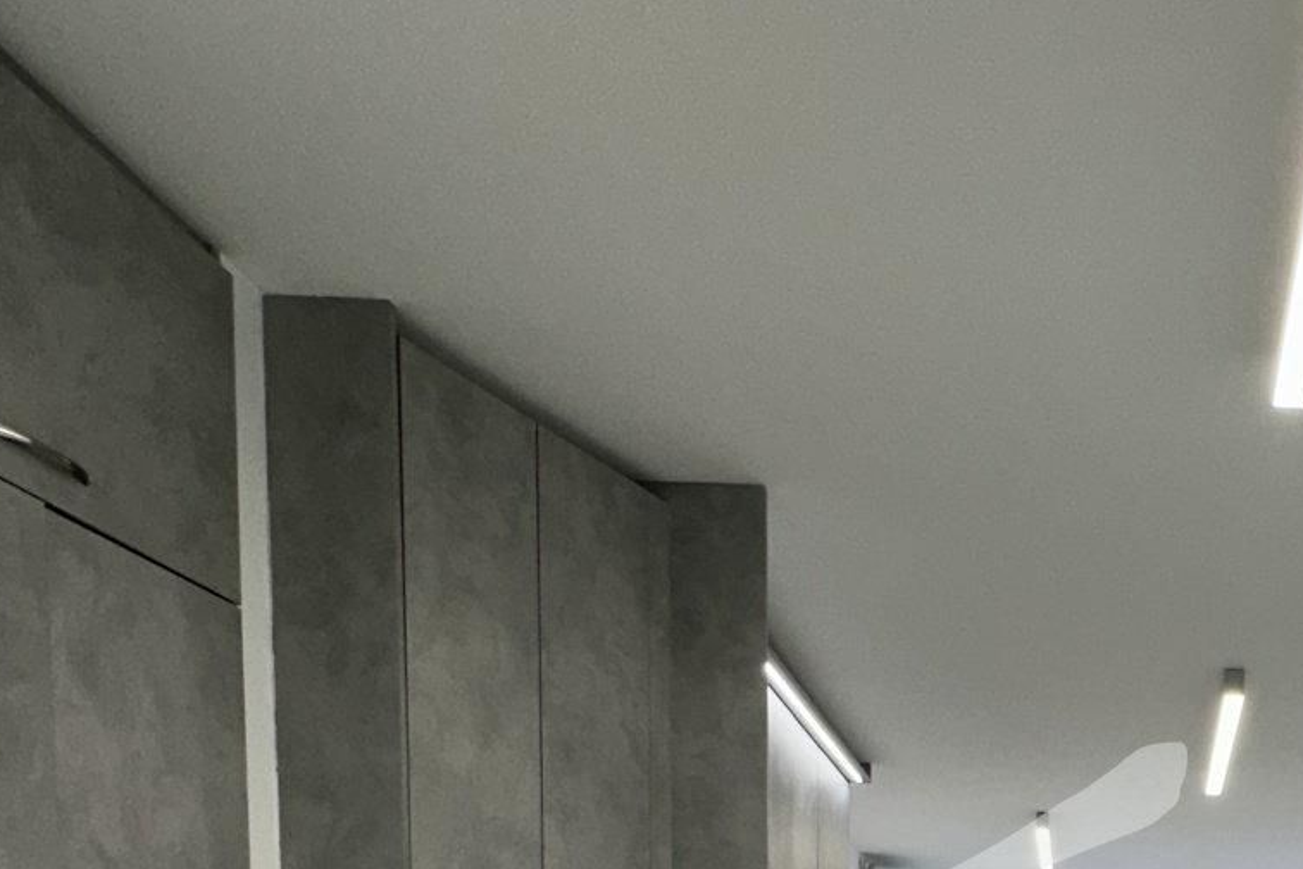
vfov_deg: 28.9
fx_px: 1339
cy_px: 1147
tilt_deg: -4.0
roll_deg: -1.2
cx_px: 1188
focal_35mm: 37
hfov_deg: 46.5
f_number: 2.2
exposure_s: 1/100
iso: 50
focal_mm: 2.22
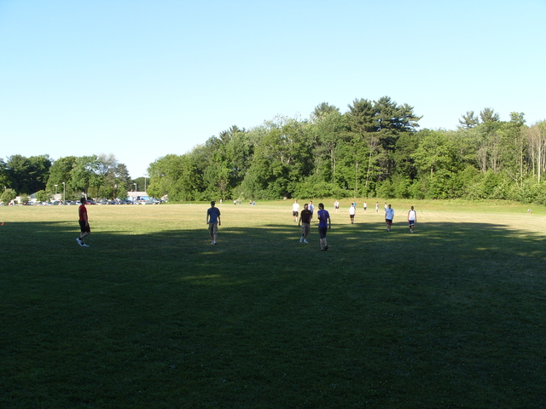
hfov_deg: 52.6
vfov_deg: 40.7
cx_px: 273
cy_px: 204
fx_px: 552
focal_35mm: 35
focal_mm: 7.8
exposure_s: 1/250
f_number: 5.3
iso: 80
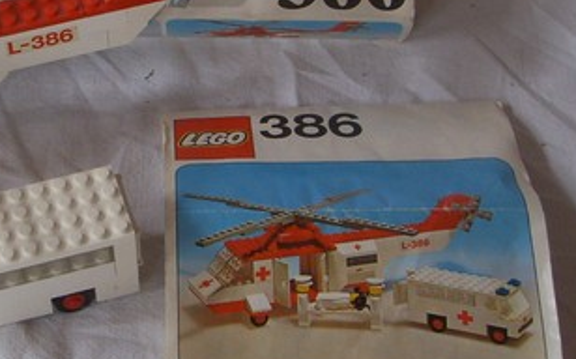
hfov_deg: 23.3
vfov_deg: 15.1
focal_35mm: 86
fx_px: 1349
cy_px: 84
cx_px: 30
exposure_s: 1/45
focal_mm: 6.6
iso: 100
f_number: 3.5
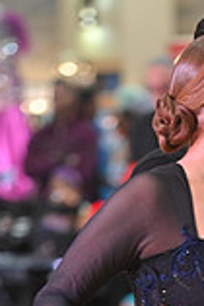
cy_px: 464
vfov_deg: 3.3
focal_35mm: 628
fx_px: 5326
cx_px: 211
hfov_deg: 2.2
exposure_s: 1/400
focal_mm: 170
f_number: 4
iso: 4000
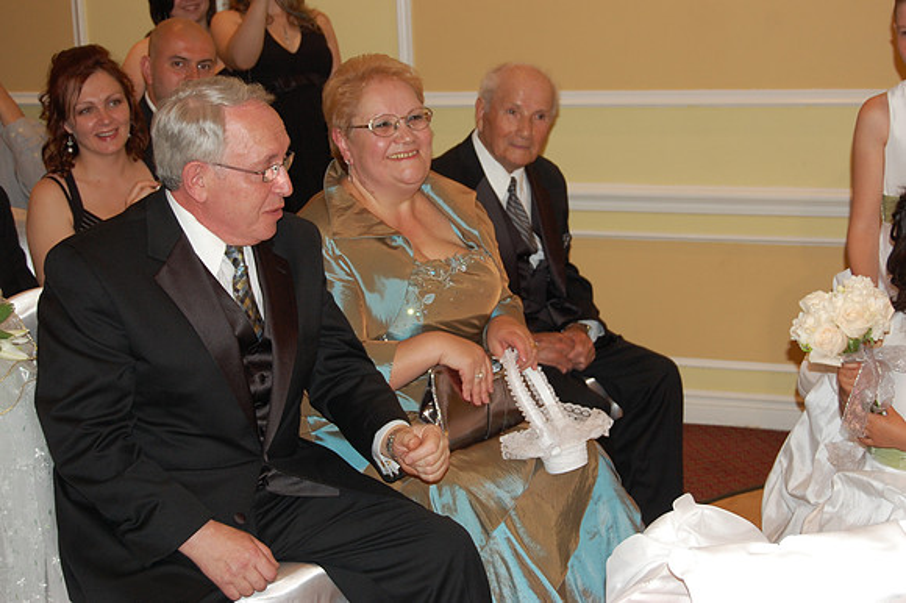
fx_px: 1698
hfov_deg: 29.9
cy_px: 302
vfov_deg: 20.1
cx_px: 453
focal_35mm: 68
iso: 400
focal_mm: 45
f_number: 5.3
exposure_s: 1/60
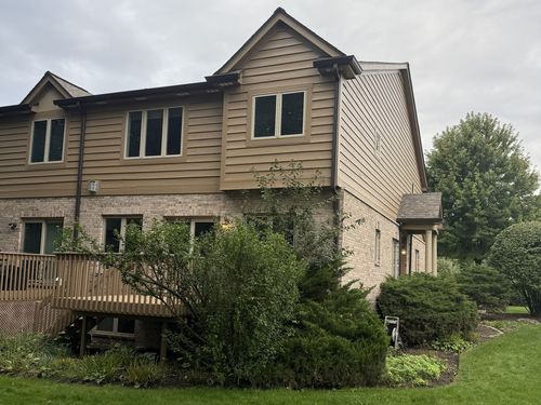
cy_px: 202
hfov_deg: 71.6
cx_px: 270
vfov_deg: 56.8
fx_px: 375
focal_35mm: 24
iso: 80
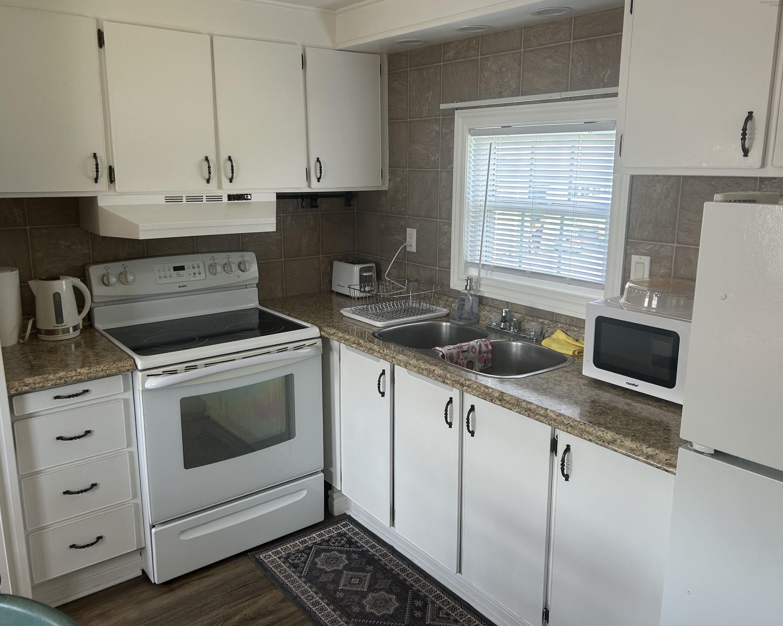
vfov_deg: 51.5
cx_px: 373
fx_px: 649
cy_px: 302
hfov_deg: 62.2
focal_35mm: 28
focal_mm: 5.7
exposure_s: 1/139
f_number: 1.5
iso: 64
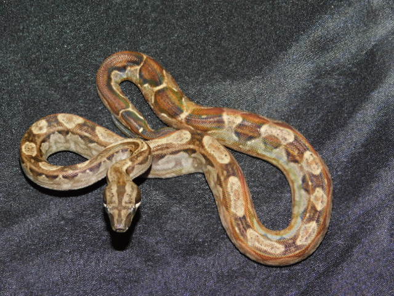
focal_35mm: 115
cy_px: 148
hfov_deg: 17.1
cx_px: 197
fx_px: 1309
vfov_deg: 12.9
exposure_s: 1/60
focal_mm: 20.3
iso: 200
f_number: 4.8
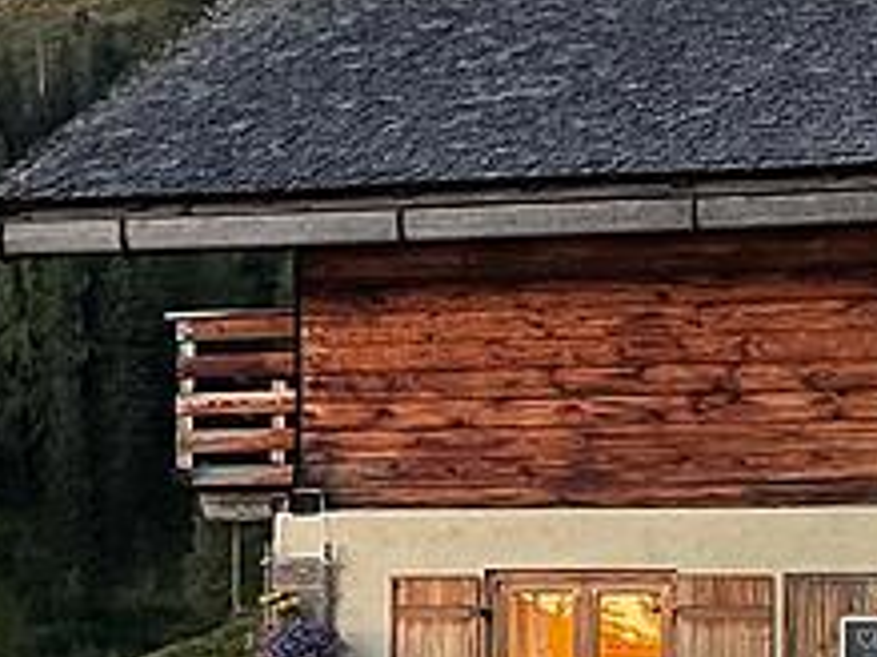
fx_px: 2406
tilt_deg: +3.8
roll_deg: -0.8
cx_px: 549
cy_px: 537
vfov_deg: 15.4
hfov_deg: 20.6
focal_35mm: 95
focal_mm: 4.2
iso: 640
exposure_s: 1/7
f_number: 1.6
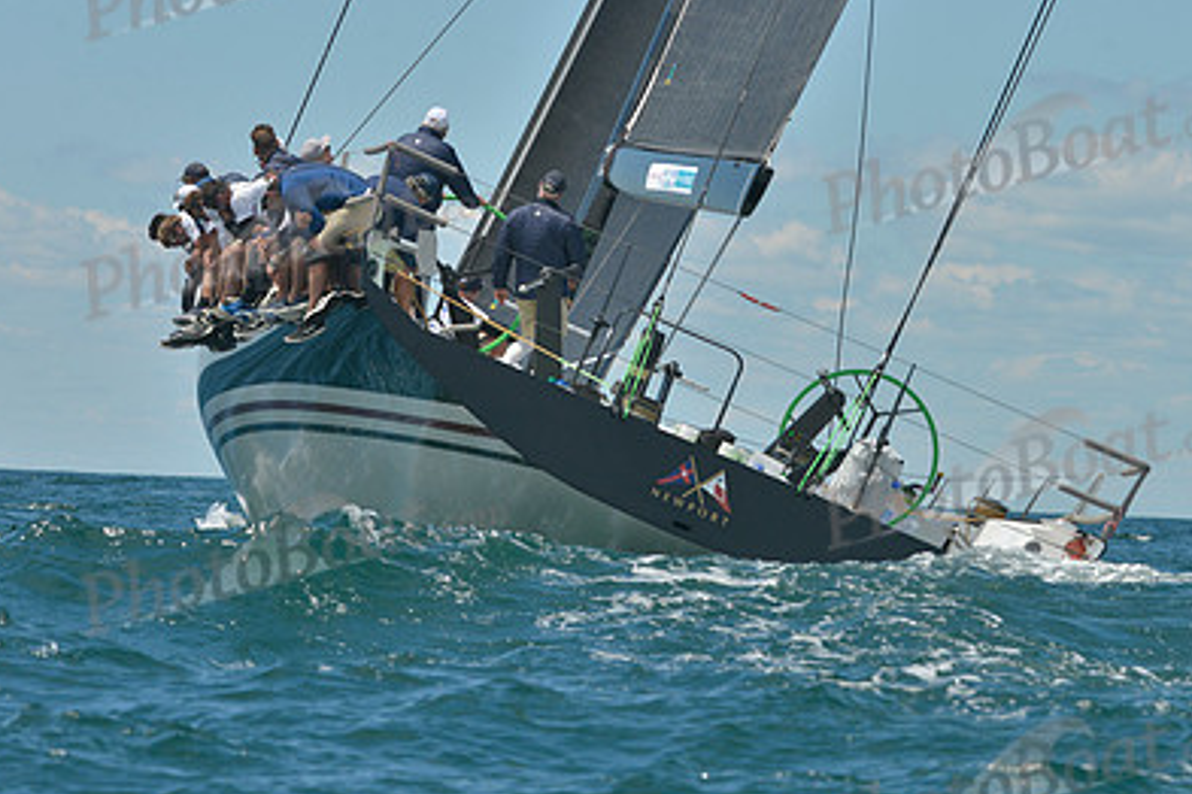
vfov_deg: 4.7
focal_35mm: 295
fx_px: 9767
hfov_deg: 7.0
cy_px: 356
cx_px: 667
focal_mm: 200
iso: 280
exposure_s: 1/800
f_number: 10
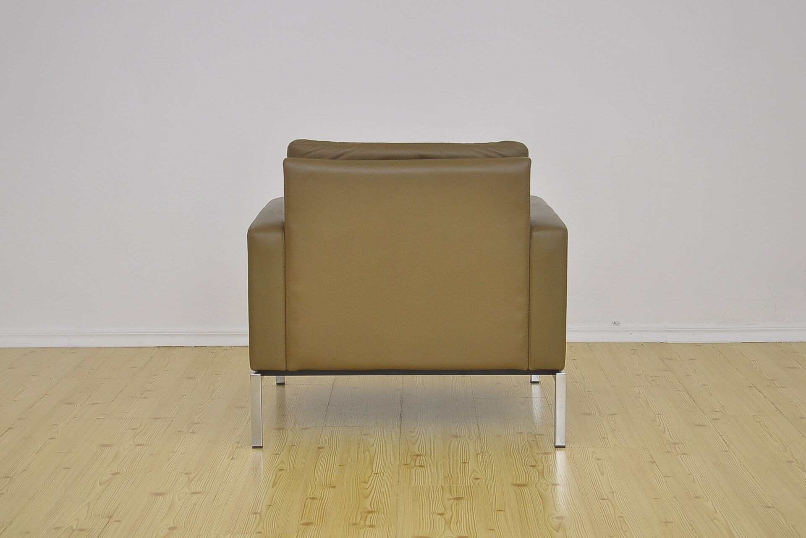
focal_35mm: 63
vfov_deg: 21.6
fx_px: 1410
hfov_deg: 31.9
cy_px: 269
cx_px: 403
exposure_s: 1/200
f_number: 4.8
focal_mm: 42
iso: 400
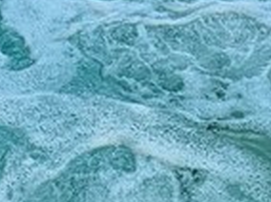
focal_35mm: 101
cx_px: 31
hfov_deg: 19.2
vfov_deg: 13.0
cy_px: -181
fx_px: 789
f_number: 2.2
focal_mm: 2.22
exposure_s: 1/401
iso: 50
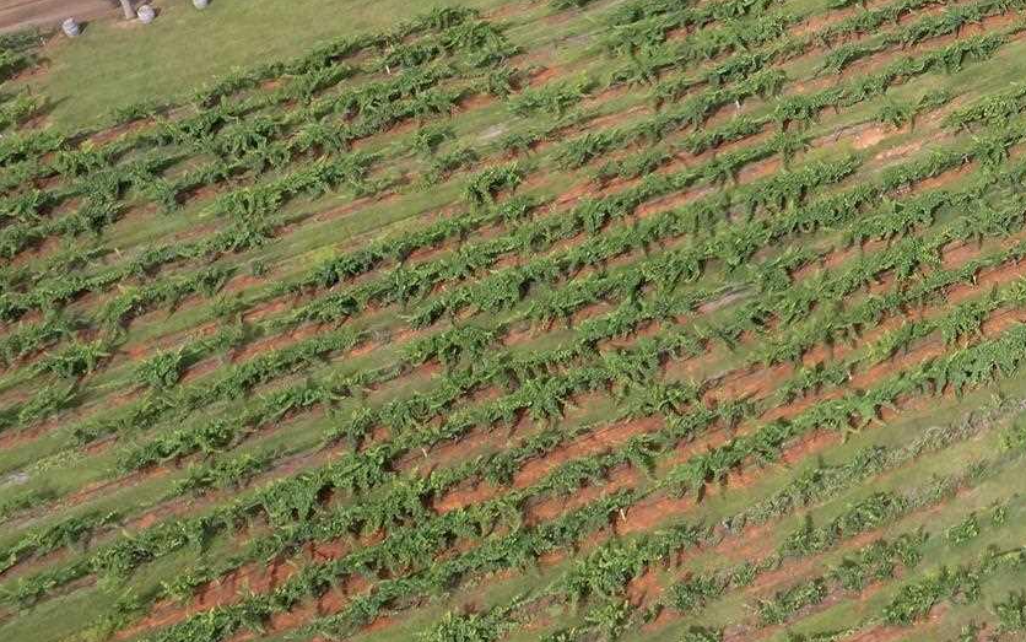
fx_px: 1874
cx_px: 1356
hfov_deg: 25.9
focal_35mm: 67
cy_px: -199
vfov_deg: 18.1
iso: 110
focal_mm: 8.38
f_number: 2.8
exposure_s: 1/1250
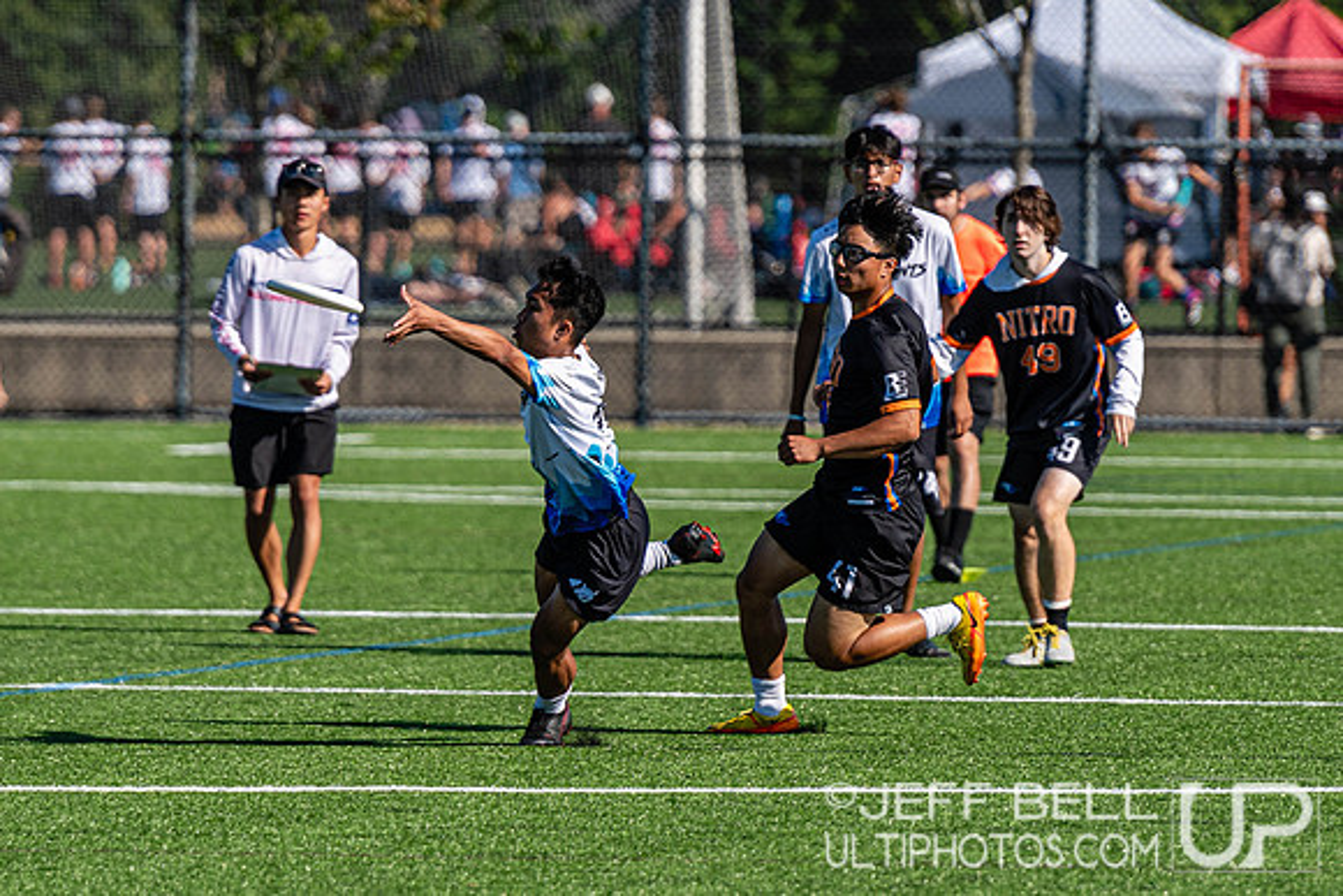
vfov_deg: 2.9
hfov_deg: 4.3
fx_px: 17707
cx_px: 616
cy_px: 445
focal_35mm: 475
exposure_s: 1/2000
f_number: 3.2
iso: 100
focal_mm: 200
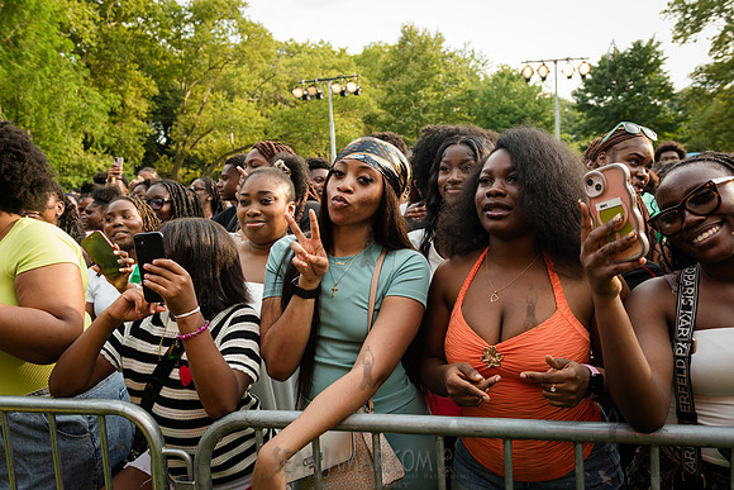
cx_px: 367
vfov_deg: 45.0
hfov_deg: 63.6
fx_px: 591
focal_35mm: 29
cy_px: 245
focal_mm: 29
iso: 1000
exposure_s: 1/640
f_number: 4.5
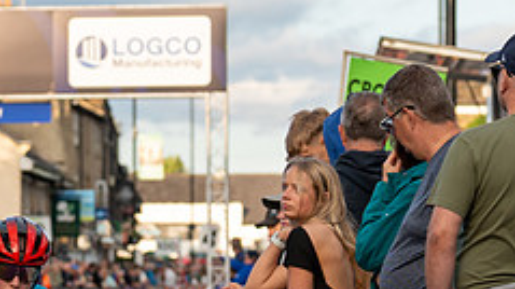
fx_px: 3739
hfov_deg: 7.8
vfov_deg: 4.4
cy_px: 294
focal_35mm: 274
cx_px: -172
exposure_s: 1/800
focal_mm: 70
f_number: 3.5
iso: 320
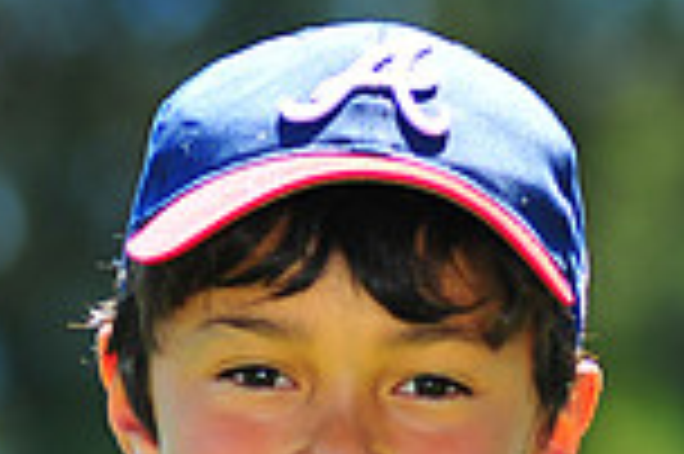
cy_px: 697
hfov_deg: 3.0
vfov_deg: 2.0
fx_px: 13020
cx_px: 338
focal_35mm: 686
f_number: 5
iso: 200
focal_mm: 180
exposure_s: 1/400
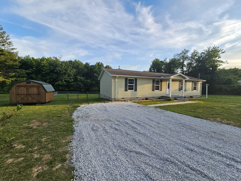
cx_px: 120
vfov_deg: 89.9
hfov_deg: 106.2
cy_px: 90
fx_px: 91
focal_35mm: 13
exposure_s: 1/452
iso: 50
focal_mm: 2.2
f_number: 2.2
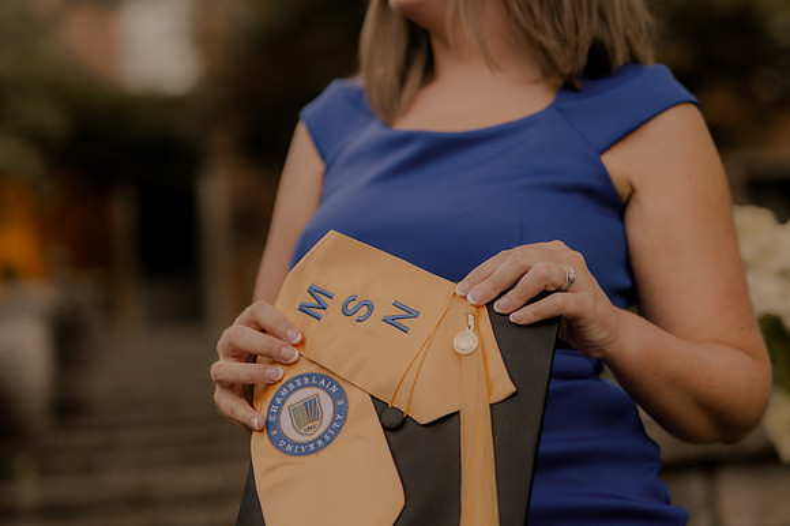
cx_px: 395
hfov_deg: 27.0
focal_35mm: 75
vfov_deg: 18.2
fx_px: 1645
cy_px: 263
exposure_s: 1/250
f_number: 1.8
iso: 320
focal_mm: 50
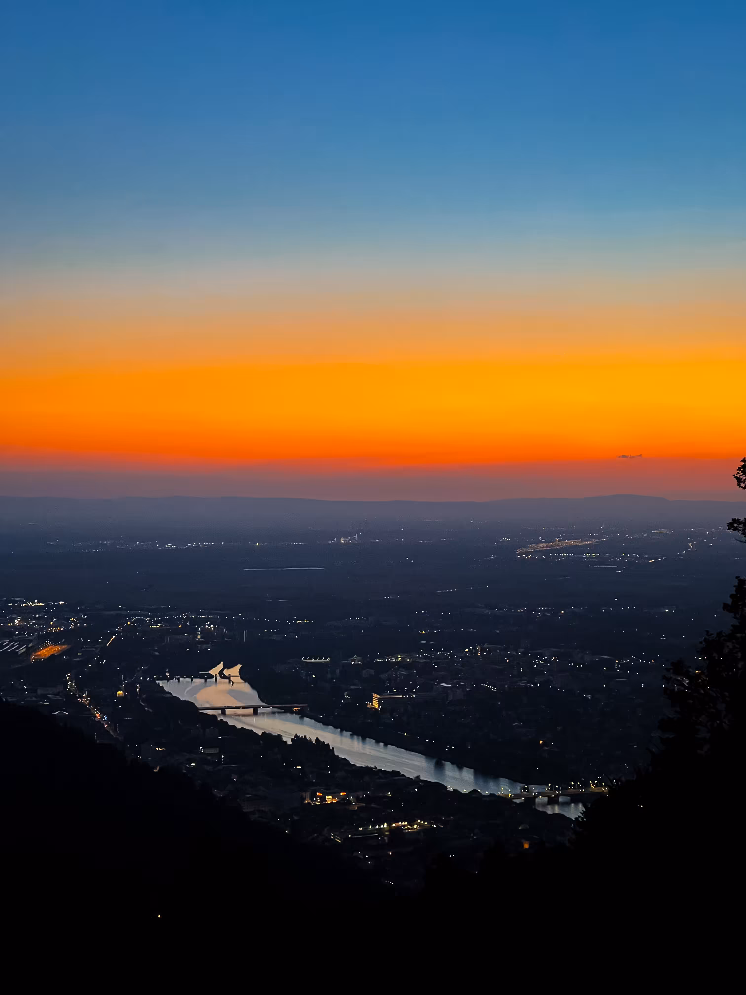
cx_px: 373
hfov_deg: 22.9
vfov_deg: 30.3
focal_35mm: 64
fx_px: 1839
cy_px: 498
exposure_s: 1/60
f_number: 2.2
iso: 400
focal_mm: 7.5
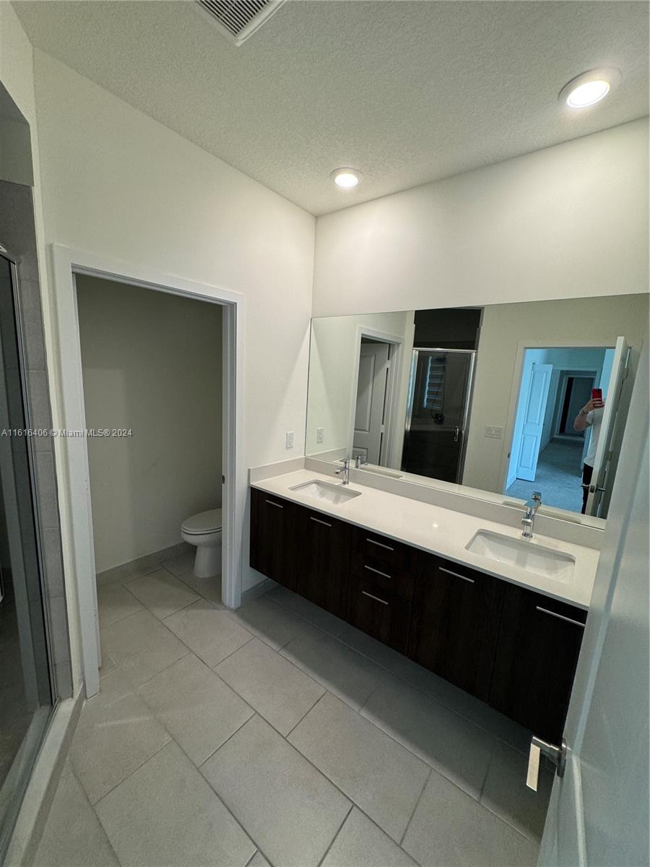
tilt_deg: -8.6
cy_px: 434
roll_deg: -3.8
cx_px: 325
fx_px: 351
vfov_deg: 102.1
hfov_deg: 85.7
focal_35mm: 14
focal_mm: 2.22
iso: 160
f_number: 2.2
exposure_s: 1/120
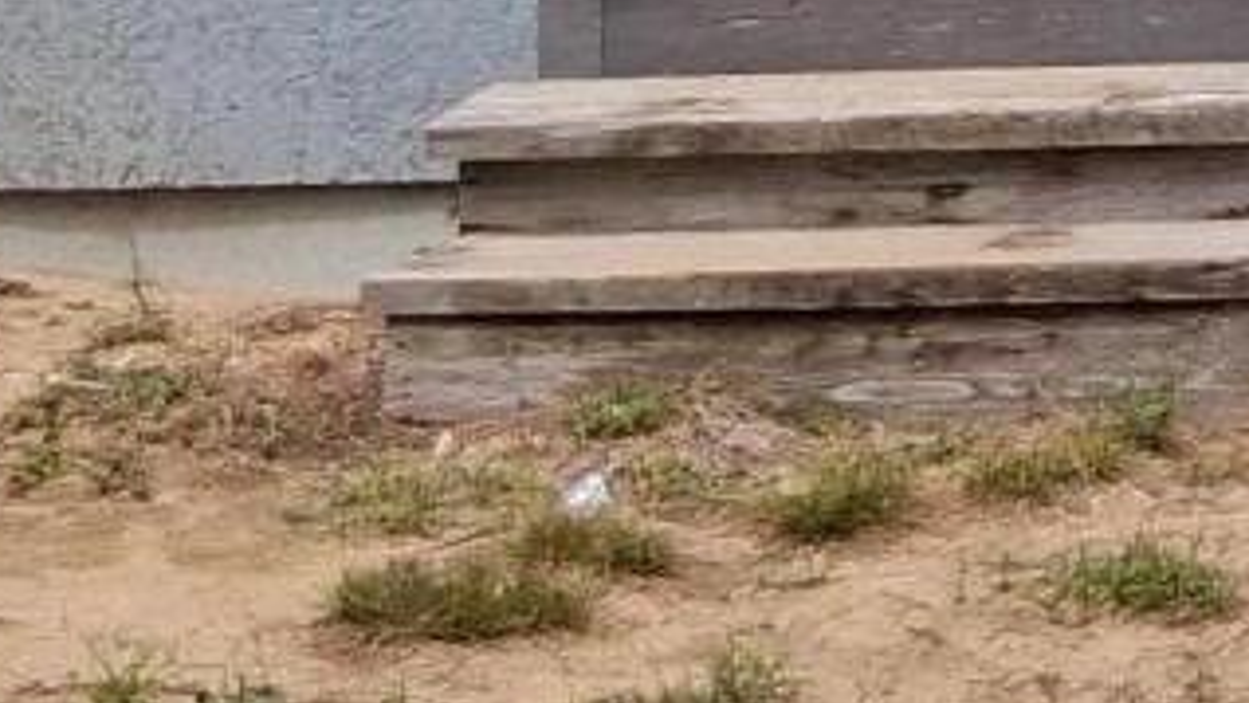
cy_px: -1206
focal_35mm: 178
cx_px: 2486
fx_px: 5896
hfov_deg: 11.0
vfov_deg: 6.4
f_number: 1.8
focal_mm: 3.98
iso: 25
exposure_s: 1/329
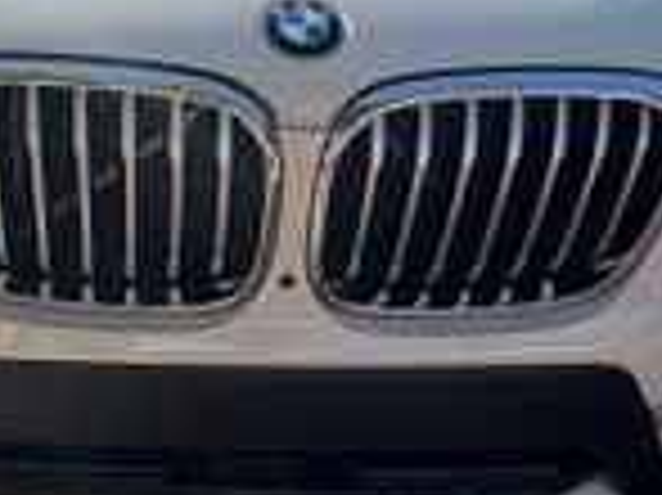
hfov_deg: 31.1
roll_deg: +1.0
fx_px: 1166
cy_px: 446
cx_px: 162
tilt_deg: -34.4
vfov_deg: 23.4
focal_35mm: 61
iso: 32
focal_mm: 2.22
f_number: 2.2
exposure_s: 1/770
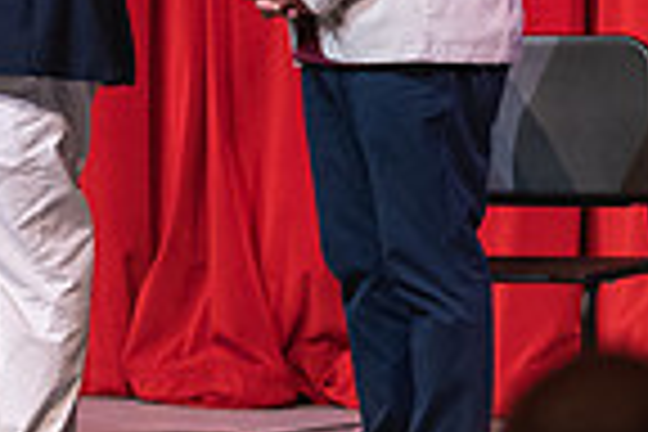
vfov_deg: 4.0
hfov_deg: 6.0
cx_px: -270
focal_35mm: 343
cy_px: -20
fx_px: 6174
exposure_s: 1/160
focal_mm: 85
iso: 1250
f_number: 2.8
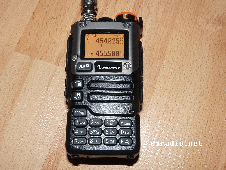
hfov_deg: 47.9
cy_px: 85
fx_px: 255
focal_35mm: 39
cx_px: 113
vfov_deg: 36.8
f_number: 4
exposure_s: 1/30
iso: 100
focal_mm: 4.8
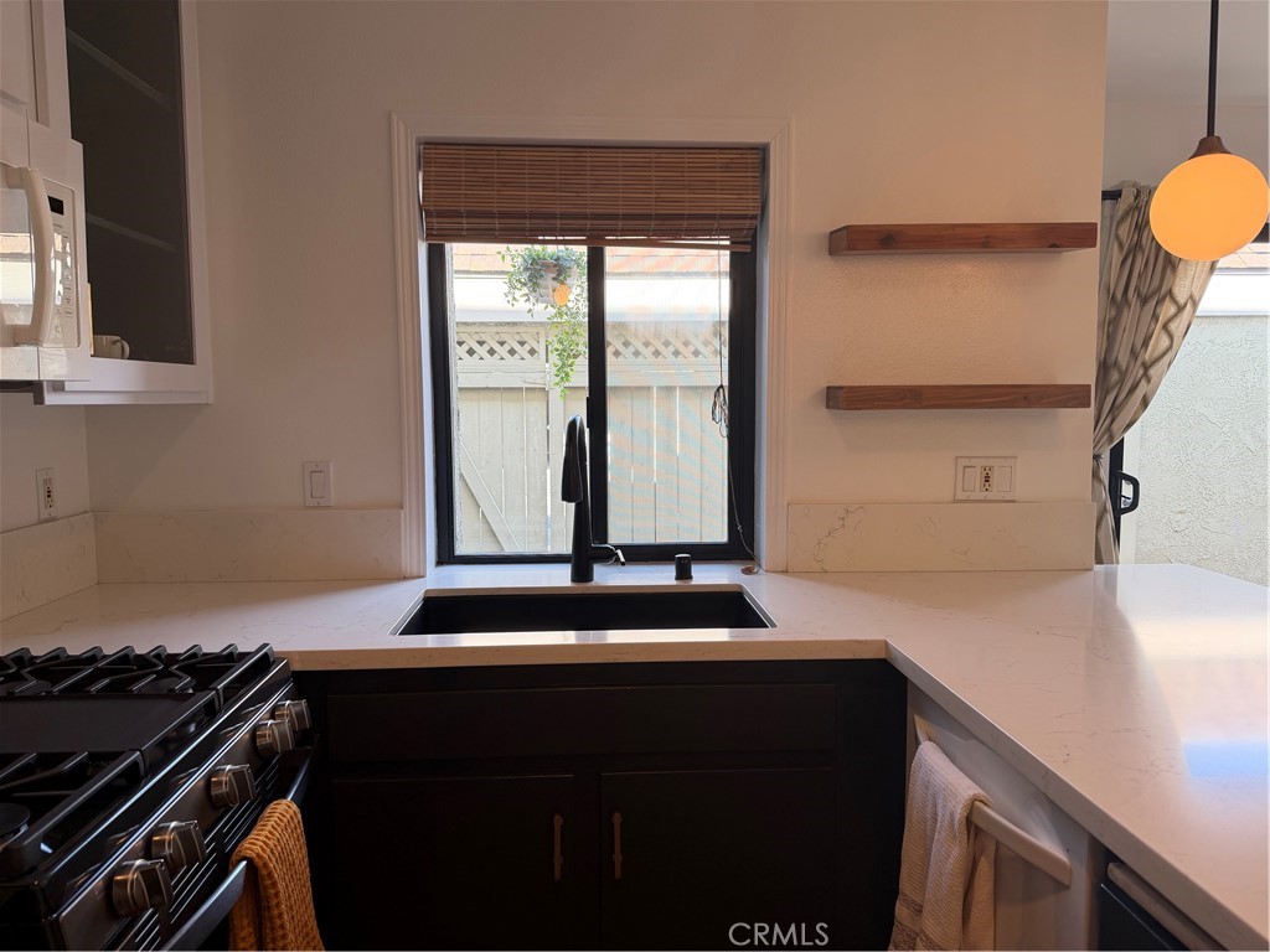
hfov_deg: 71.6
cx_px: 635
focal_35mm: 24
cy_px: 476
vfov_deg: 56.8
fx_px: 881
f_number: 1.78
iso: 100
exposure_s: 1/120
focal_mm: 6.76
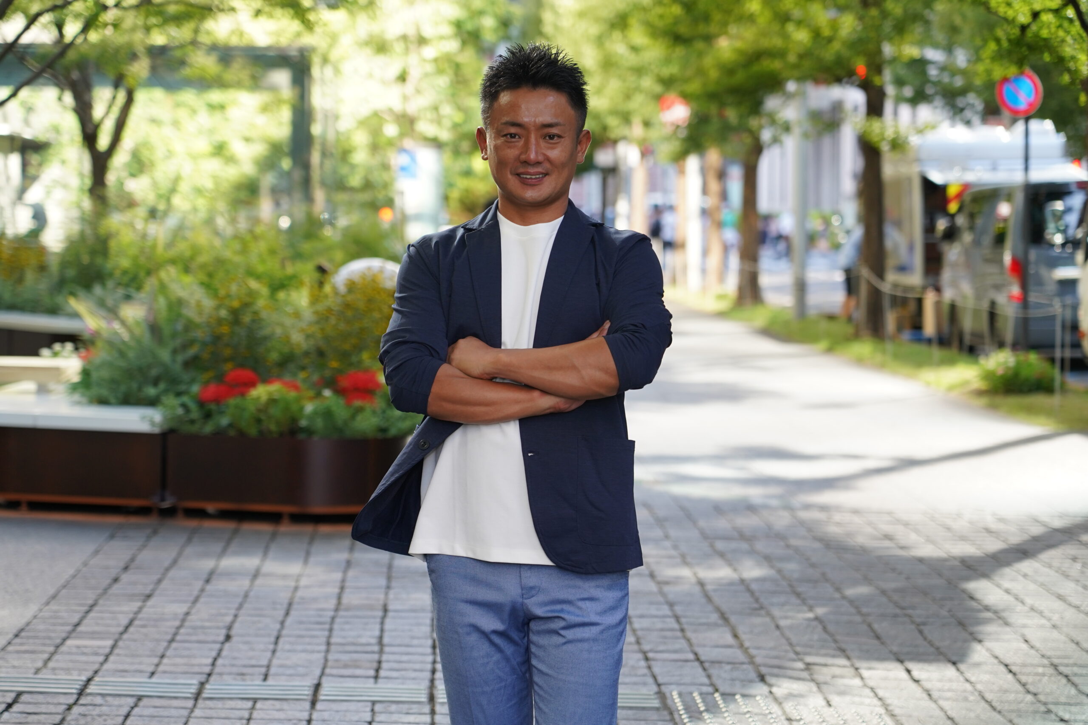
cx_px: 544
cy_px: 362
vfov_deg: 13.0
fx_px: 3173
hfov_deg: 19.5
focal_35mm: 105
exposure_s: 1/250
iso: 640
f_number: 4.5
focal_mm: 105
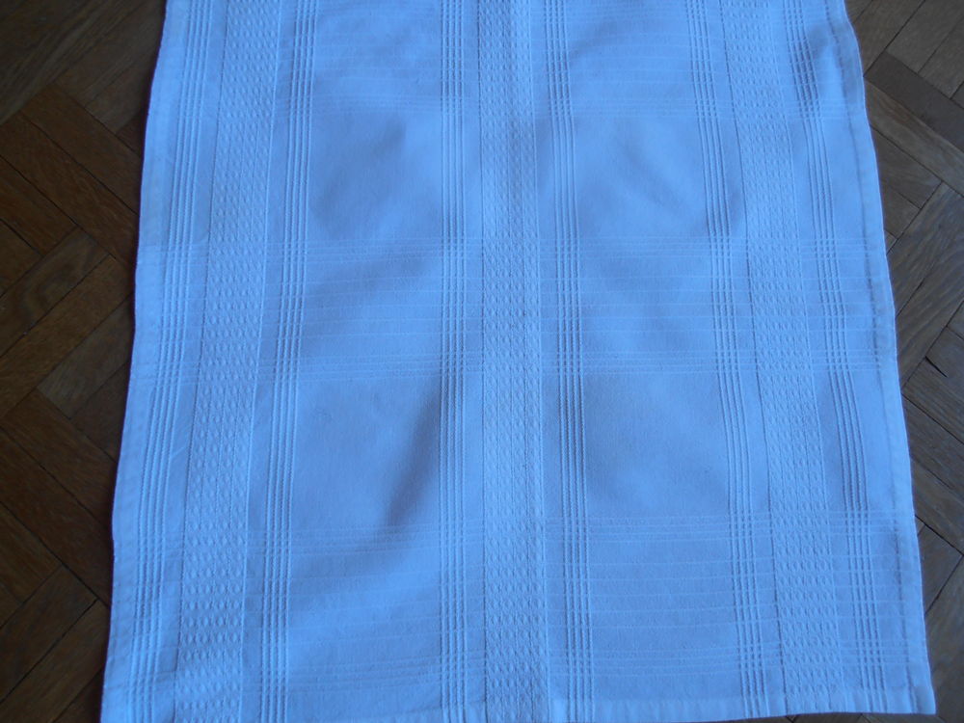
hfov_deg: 71.6
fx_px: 668
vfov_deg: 56.8
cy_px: 362
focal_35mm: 24
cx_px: 482
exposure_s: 1/50
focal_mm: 4.2
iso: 80
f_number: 3
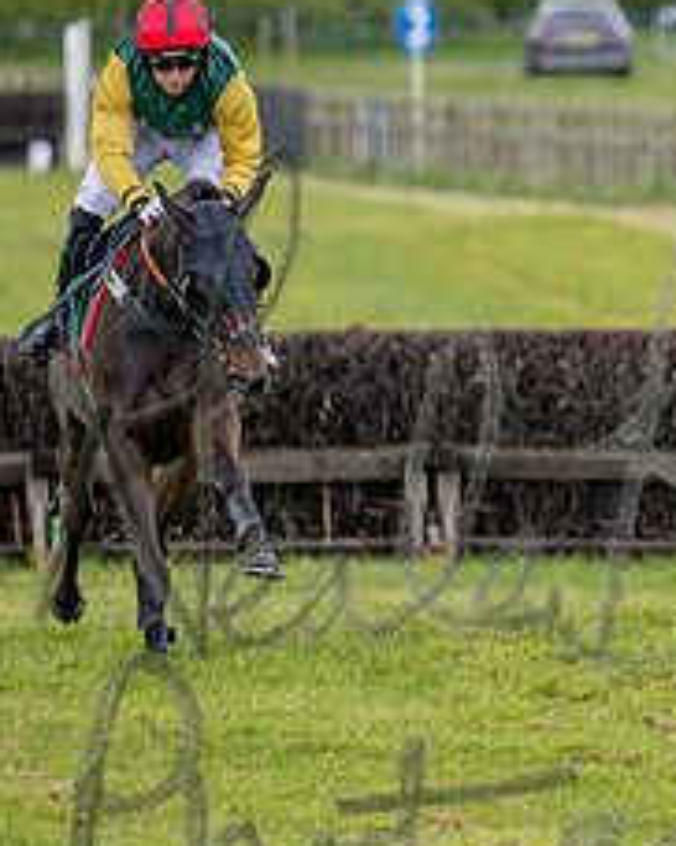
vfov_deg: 2.3
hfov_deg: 1.8
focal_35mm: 837
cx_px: 1091
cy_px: 521
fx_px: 20960
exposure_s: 1/2500
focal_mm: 180
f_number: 2.8
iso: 400
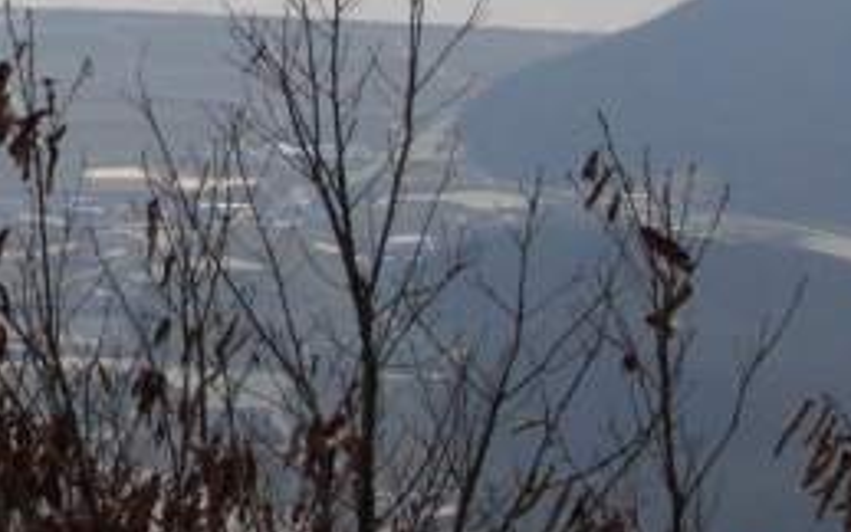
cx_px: -164
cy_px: -458
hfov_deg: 10.0
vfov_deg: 6.2
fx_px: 4779
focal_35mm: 206
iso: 800
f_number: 18
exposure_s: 1/1250
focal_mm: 34
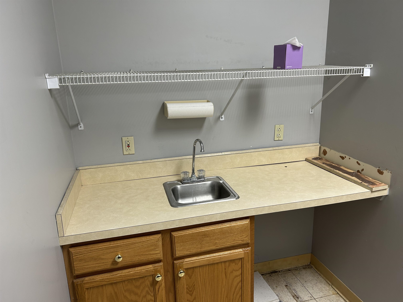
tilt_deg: -14.1
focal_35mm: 26
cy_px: 151
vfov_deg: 53.1
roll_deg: +1.9
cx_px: 202
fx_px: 303
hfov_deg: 67.3
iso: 80
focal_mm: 5.7
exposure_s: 1/60
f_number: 1.5
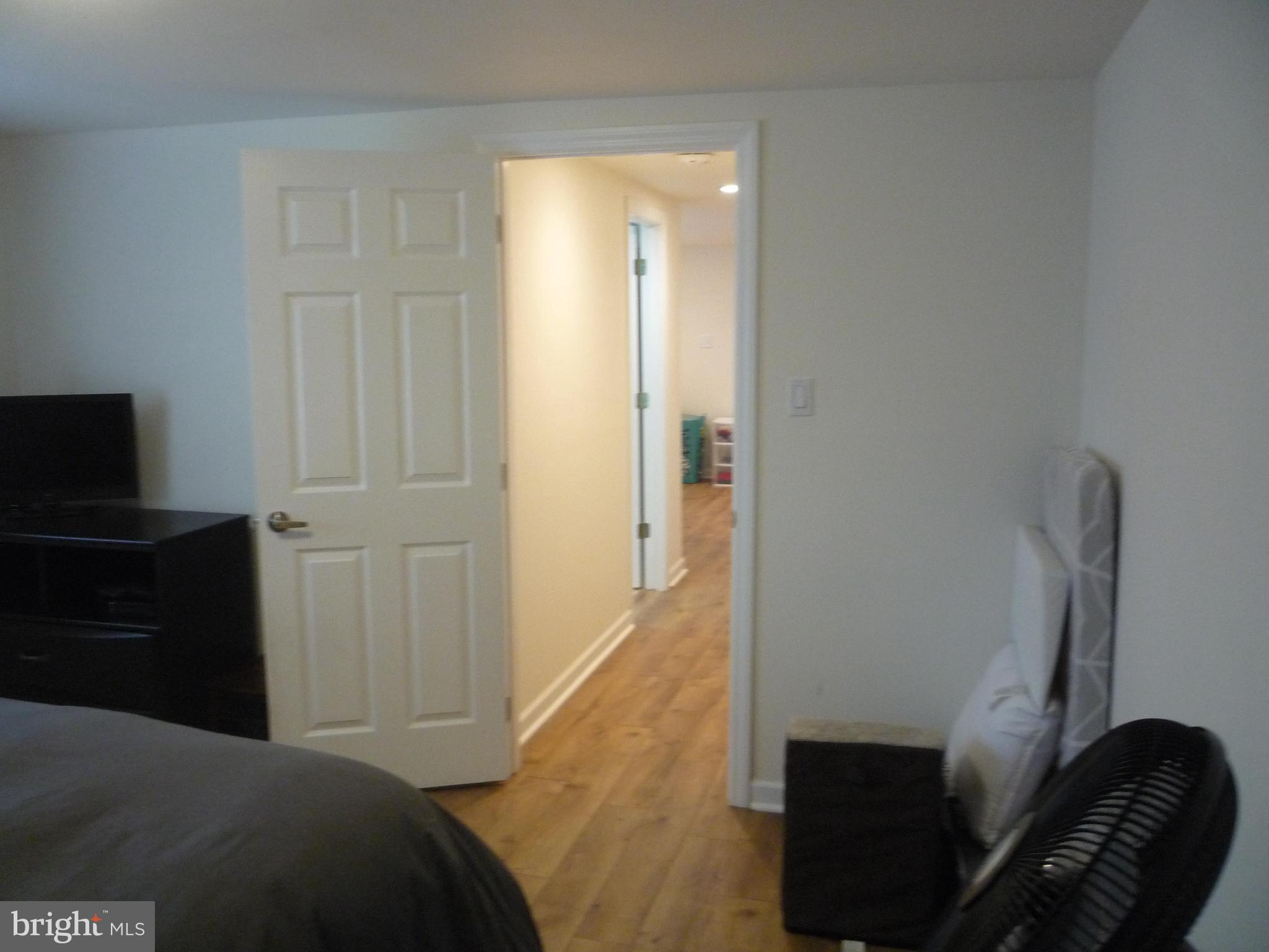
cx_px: 634
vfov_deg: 46.8
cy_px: 476
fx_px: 1100
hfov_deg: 60.0
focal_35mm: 30
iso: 400
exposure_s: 1/30
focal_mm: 5.2
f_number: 3.3
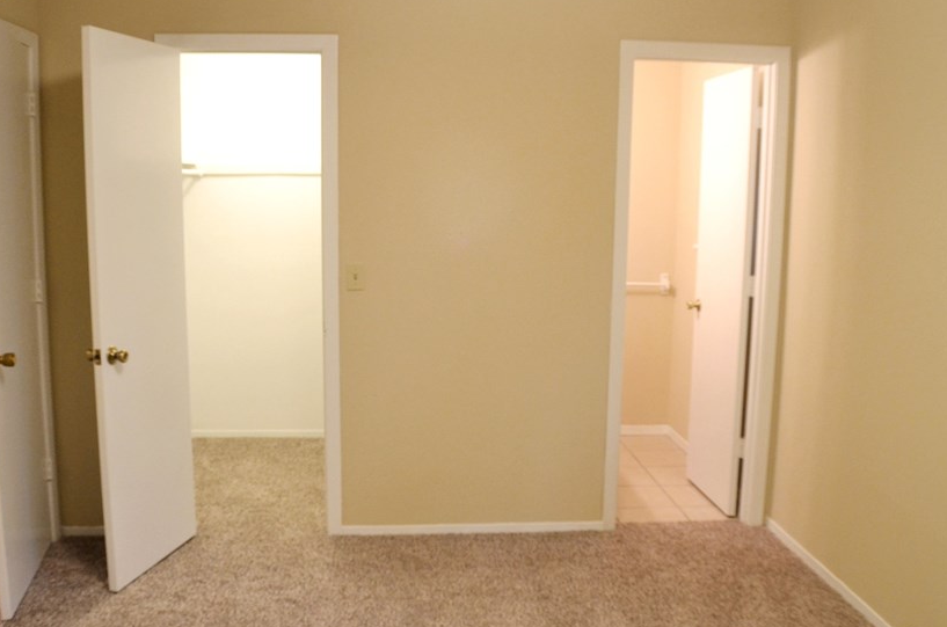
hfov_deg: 44.6
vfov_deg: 30.4
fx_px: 1155
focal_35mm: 44
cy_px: 309
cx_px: 470
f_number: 3.5
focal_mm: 22
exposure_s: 1/30
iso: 800
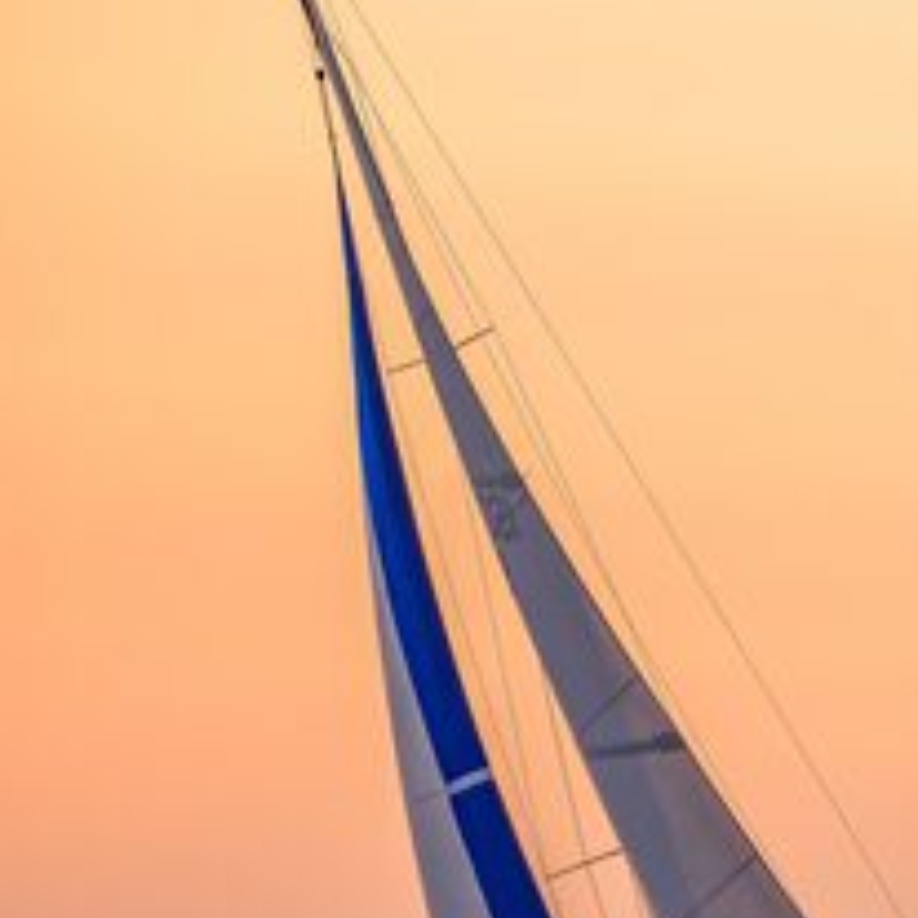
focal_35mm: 395
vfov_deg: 4.4
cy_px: 721
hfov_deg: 4.4
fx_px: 11851
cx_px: 1255
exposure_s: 1/800
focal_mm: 150
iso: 200
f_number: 5
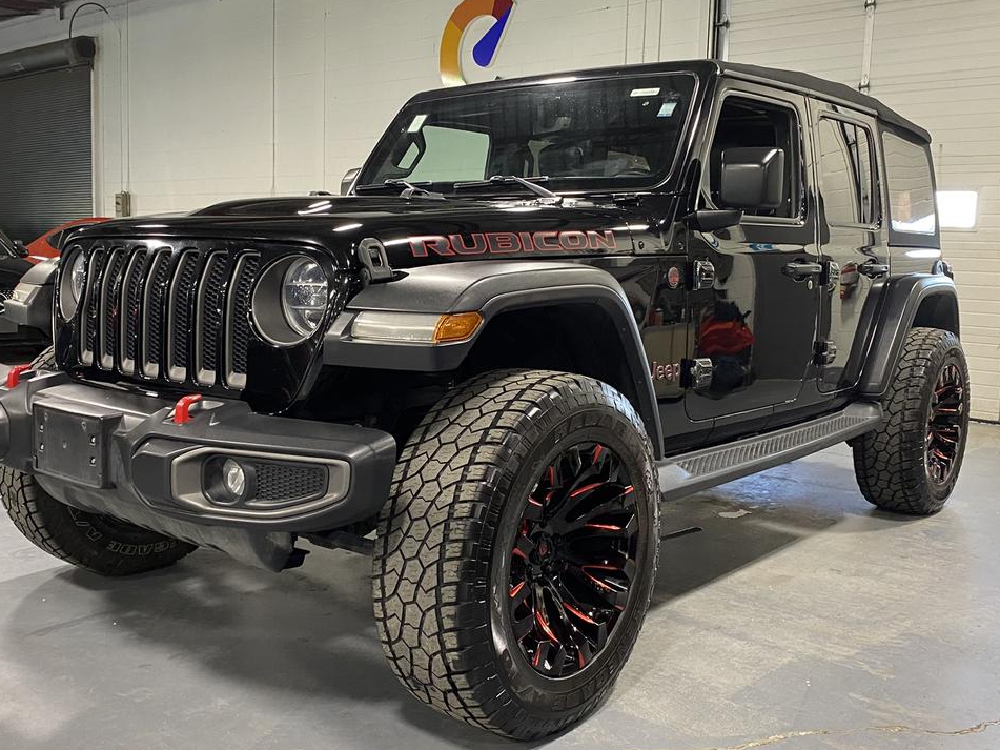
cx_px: 474
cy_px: 366
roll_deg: -1.3
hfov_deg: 52.6
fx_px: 1011
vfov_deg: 40.7
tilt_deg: -5.9
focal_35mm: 35
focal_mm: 4.25
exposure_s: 1/60
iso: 200
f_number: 1.8
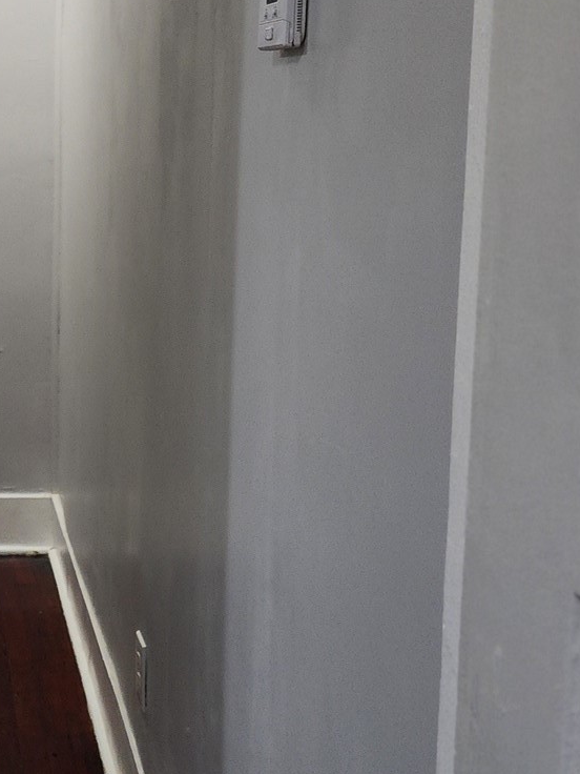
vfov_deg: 30.2
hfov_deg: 21.8
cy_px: 306
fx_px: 1430
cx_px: -47
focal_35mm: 64
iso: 200
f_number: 1.8
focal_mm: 6.4
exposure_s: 1/60
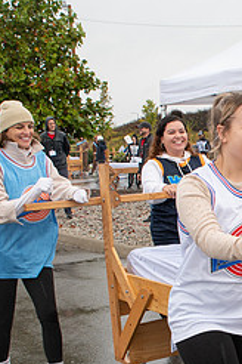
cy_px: 283
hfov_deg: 17.9
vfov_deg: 28.3
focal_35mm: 70
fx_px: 706
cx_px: 336
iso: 400
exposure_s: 1/200
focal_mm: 24
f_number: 7.1
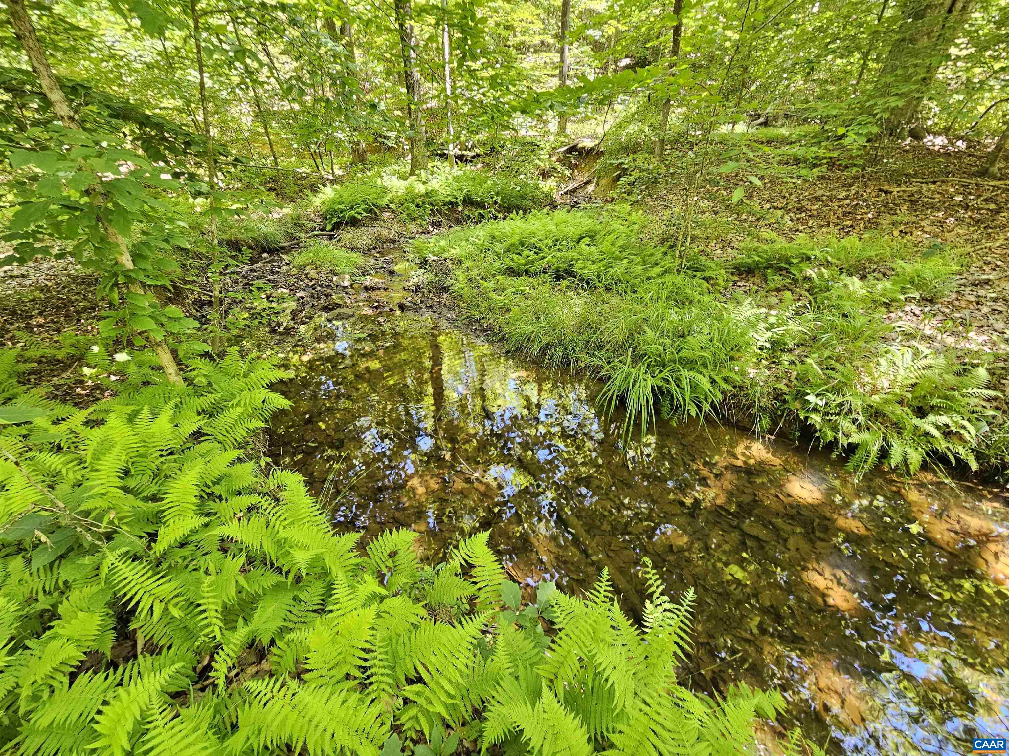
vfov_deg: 89.9
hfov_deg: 106.2
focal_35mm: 13
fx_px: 379
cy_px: 378
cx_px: 504
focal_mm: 2.2
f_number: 2.2
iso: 160
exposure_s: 1/60
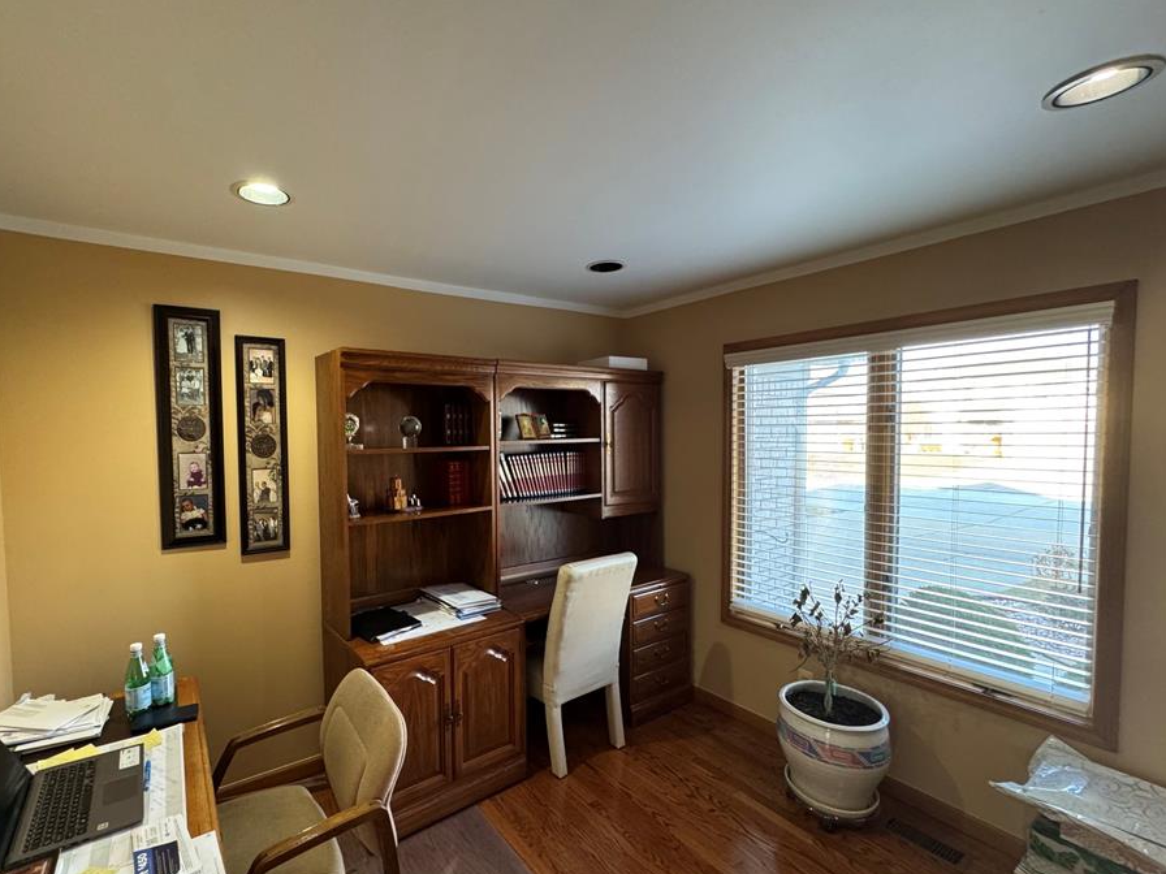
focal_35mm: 16
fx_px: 539
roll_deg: +0.3
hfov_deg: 93.9
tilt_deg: -3.4
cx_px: 505
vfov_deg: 78.1
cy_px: 454
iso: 400
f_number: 2.2
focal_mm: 2.22
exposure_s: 1/60
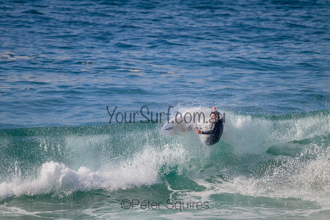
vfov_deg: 1.7
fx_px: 7335
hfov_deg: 2.6
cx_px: 165
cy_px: 110
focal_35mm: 800
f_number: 11
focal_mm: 800
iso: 1100
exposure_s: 1/2000
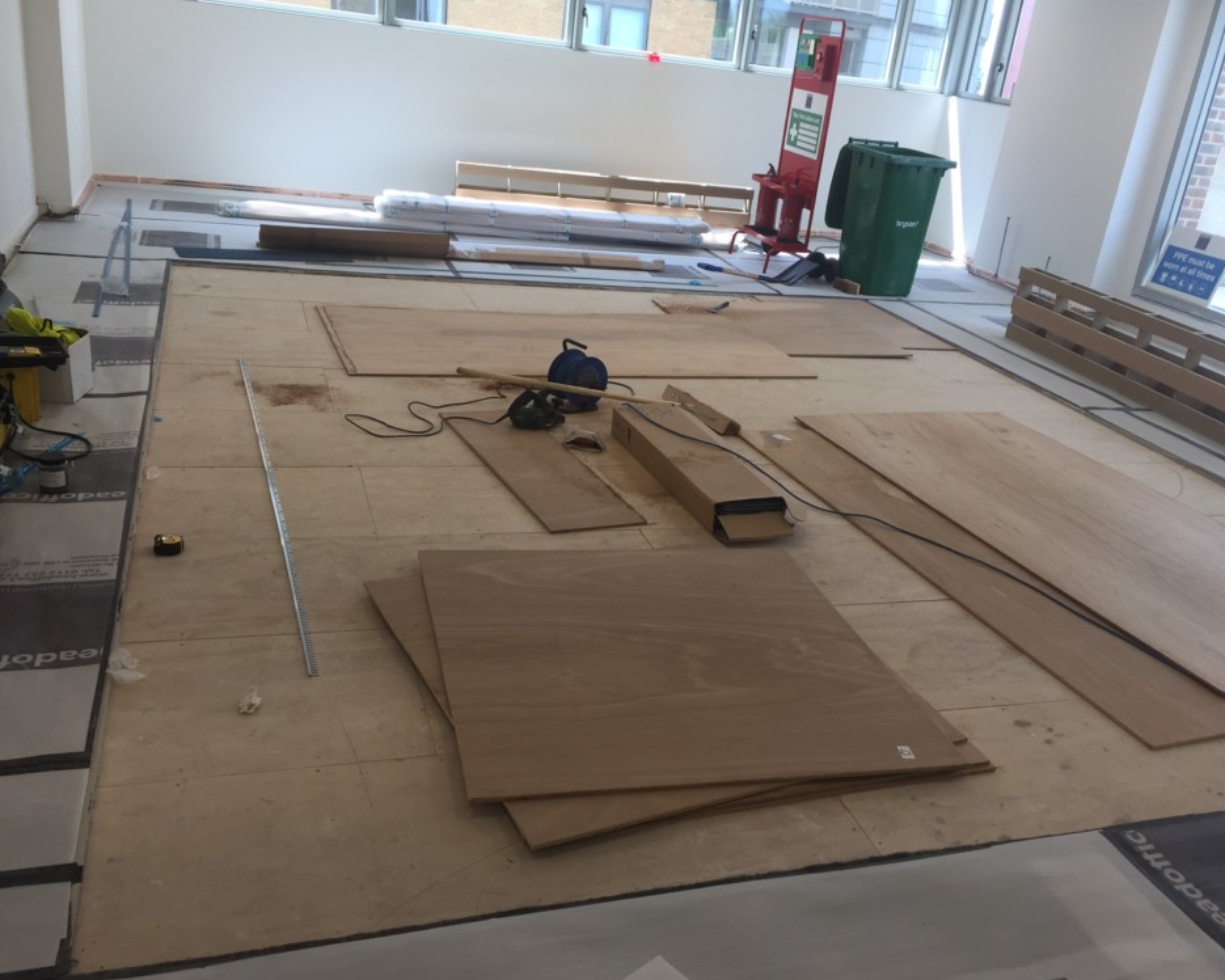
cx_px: 660
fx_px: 1124
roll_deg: -7.8
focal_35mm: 31
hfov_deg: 57.1
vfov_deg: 47.1
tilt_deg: -22.4
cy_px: 500
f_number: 2.2
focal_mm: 4.15
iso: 32
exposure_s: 1/124
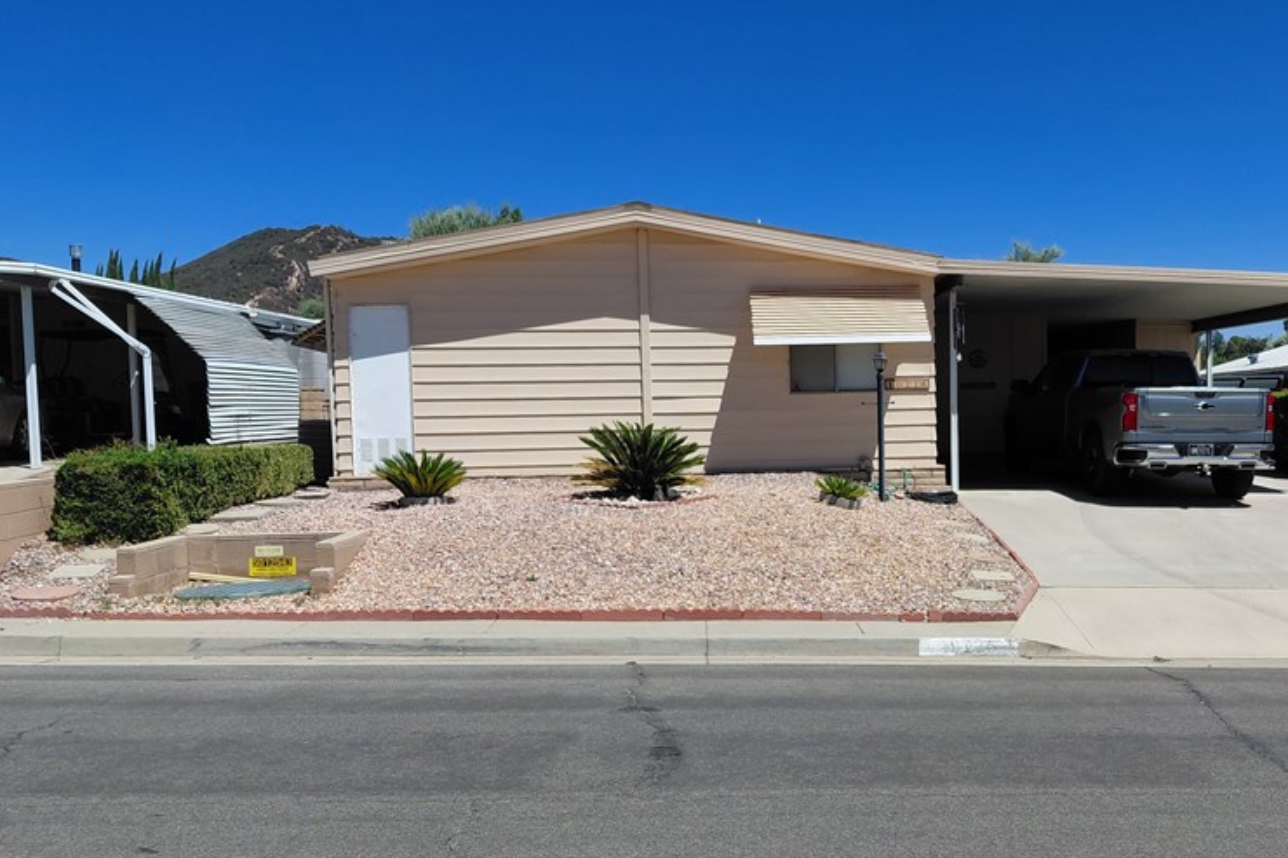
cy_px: 482
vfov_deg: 36.8
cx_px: 849
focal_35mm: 36
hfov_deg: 52.2
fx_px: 1288
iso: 50
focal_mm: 4.69
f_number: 1.8
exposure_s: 1/4472
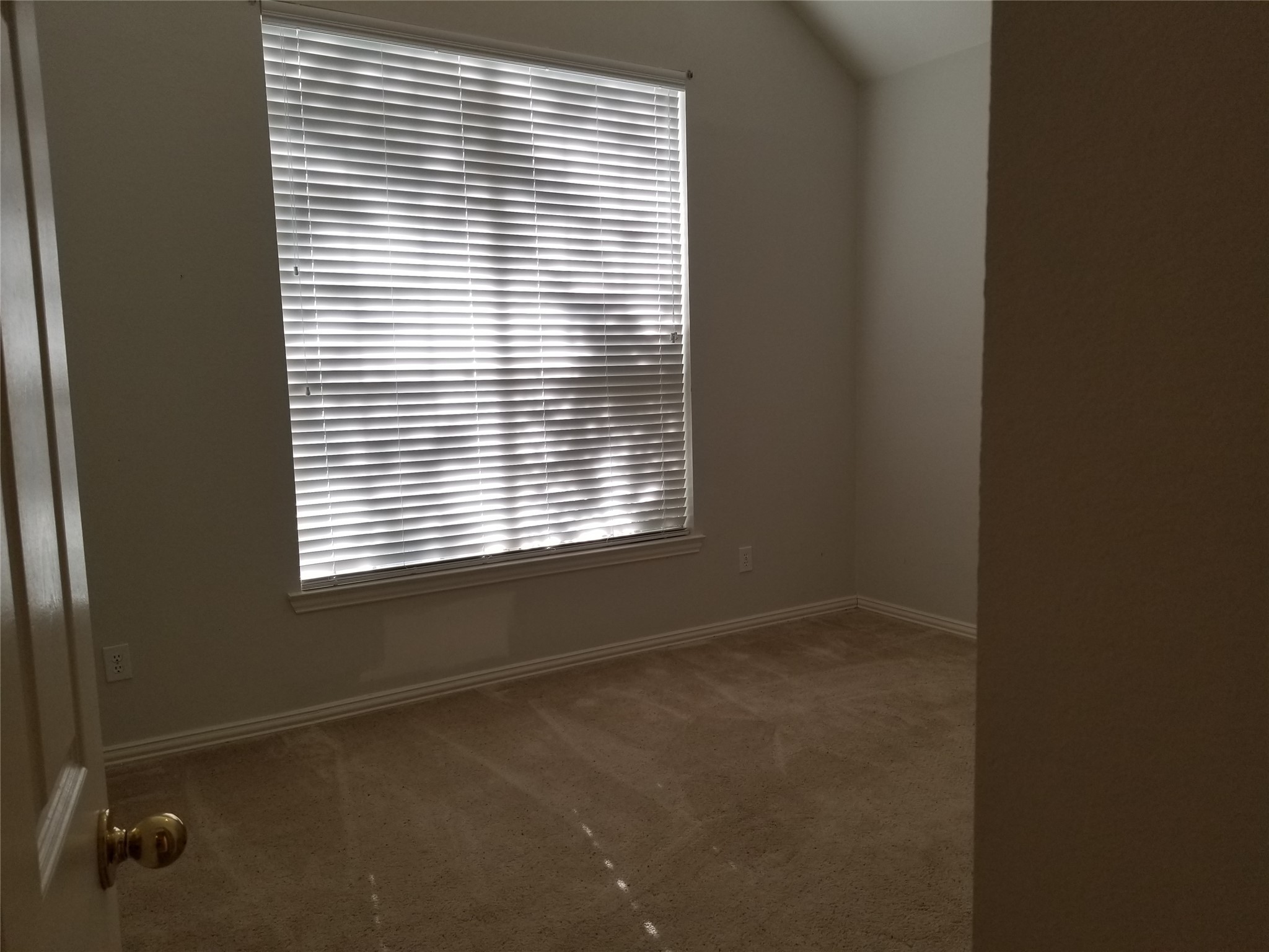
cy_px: 476
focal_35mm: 26
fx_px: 953
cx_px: 634
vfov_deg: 53.1
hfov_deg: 67.3
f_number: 1.7
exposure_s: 1/120
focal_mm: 4.3
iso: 80
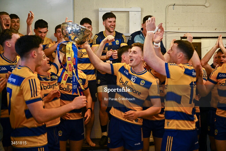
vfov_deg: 26.0
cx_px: 113
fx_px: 326
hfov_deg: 38.2
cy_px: 76
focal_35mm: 52
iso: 2500
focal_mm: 52
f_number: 2.8
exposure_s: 1/800
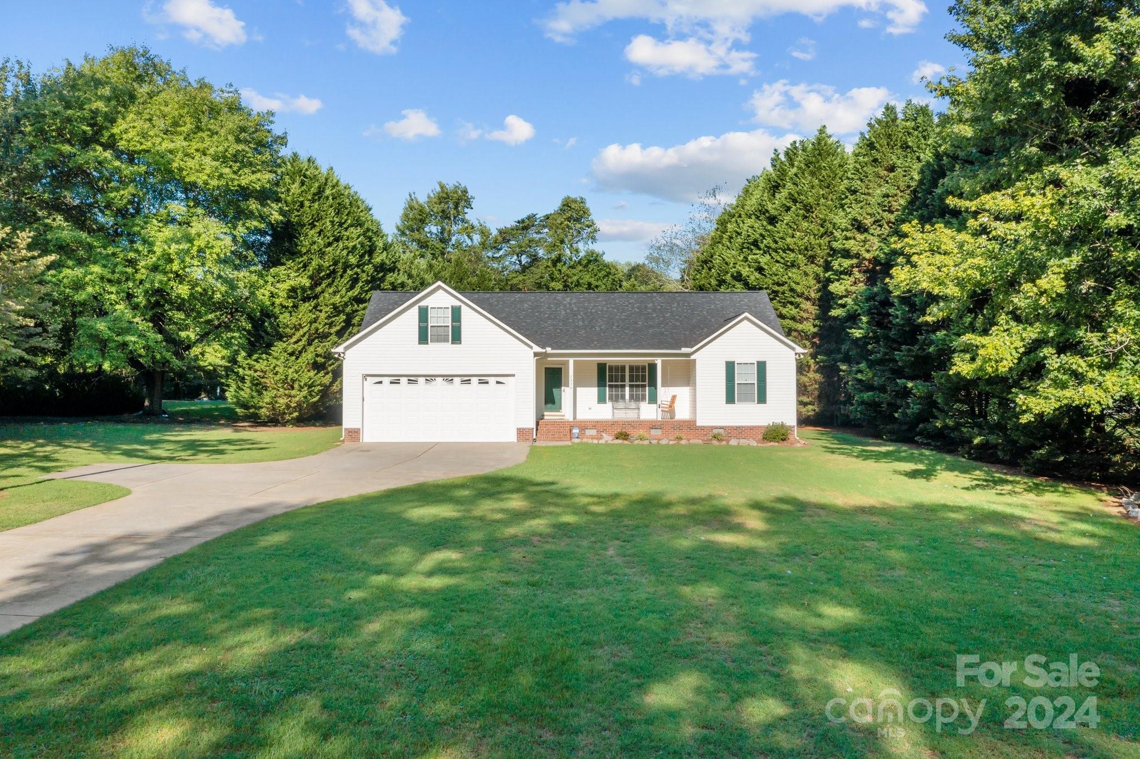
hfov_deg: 65.5
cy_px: 380
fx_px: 886
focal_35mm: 28
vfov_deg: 46.4
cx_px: 570
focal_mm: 10.26
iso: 100
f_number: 6.3
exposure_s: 1/500
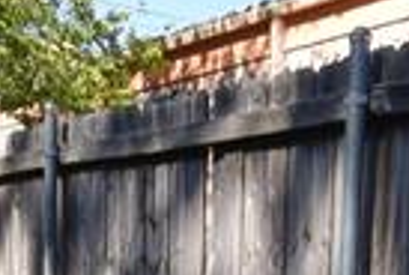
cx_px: 81
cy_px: 595
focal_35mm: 112
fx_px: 1275
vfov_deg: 10.9
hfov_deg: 18.1
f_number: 10
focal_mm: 10
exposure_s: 1/250
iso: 400
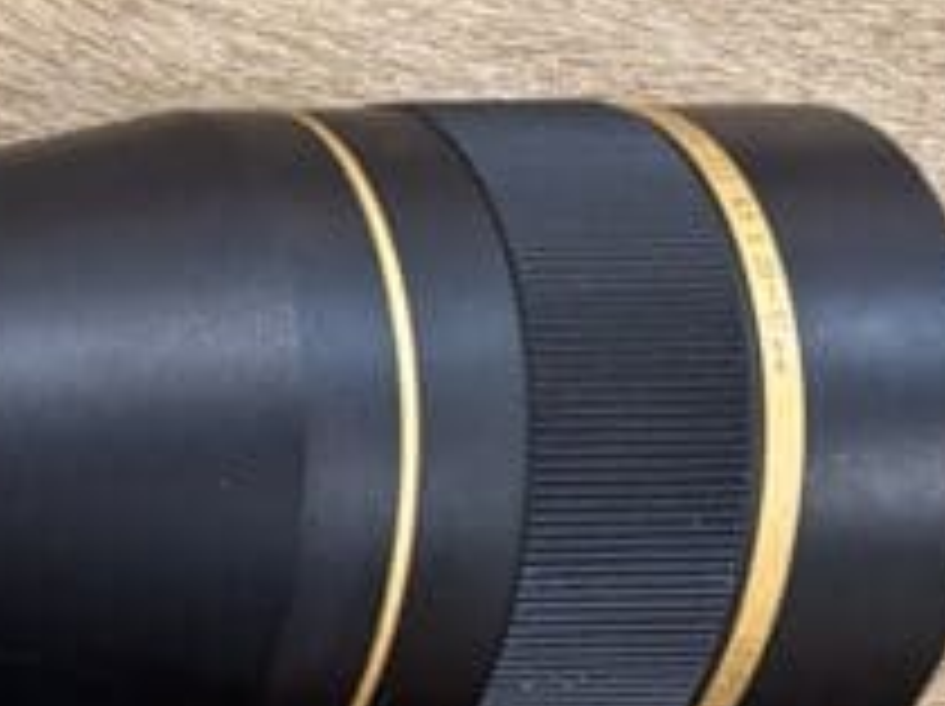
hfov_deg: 12.6
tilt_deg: -81.7
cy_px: 778
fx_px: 3463
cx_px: -1220
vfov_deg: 11.5
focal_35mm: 127
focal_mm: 5.96
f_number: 1.6
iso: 250
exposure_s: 1/60
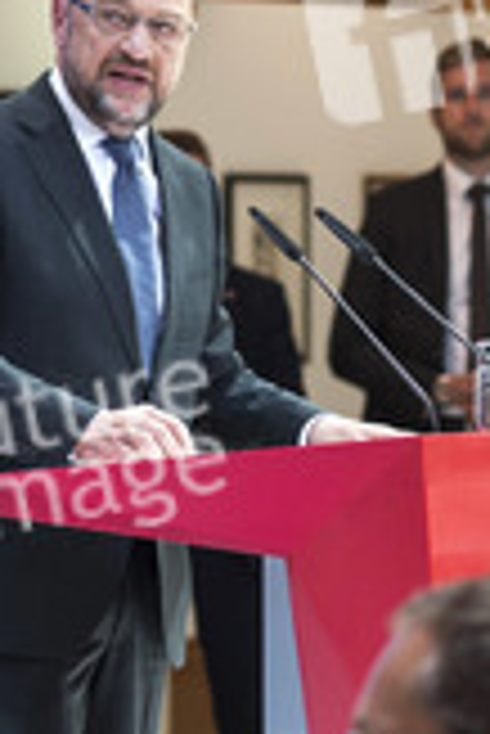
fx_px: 5236
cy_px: 693
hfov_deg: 5.4
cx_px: 128
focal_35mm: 257
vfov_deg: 8.0
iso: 400
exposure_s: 1/160
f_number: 4
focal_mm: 105
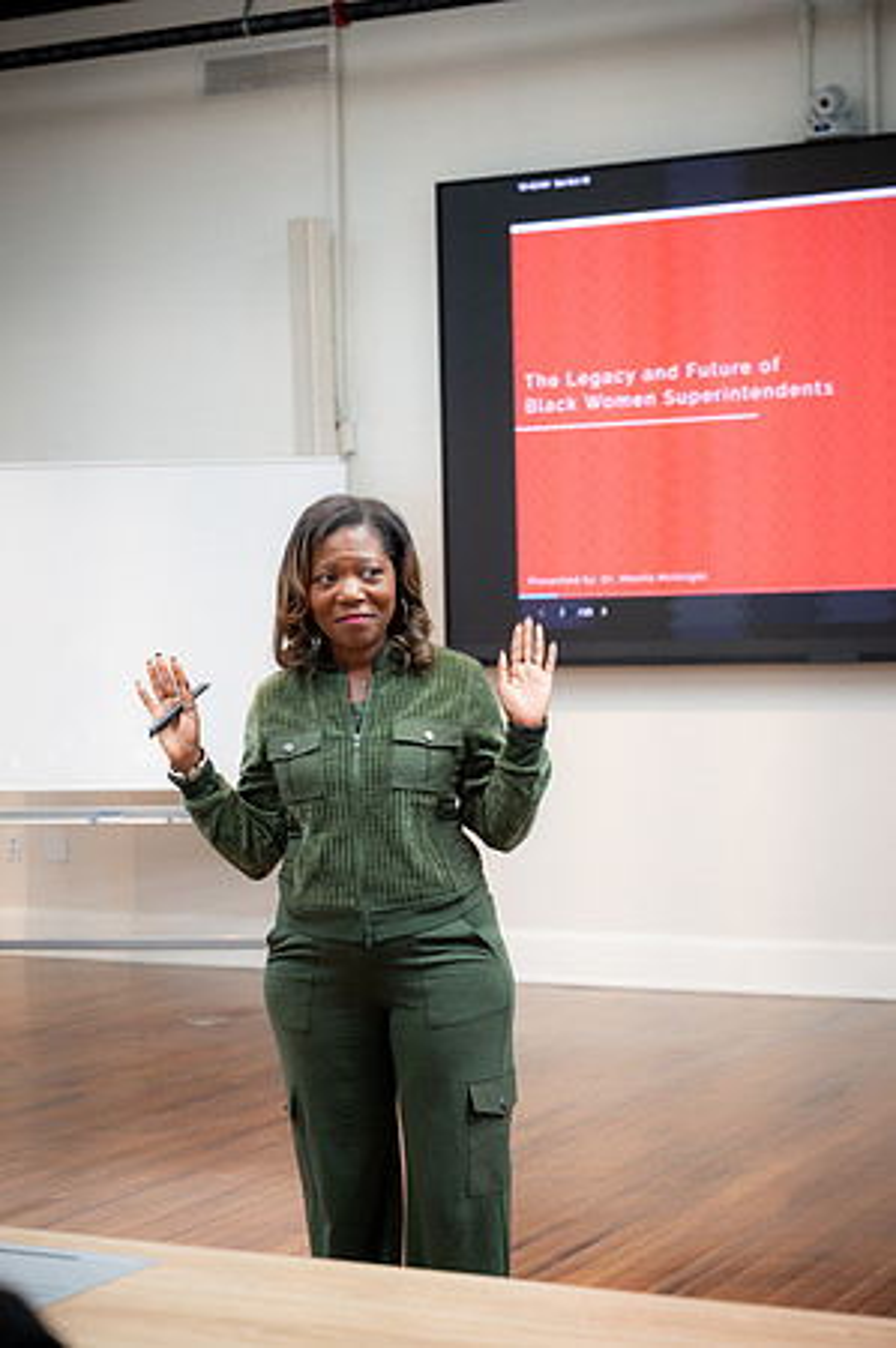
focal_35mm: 70
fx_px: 2619
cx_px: 448
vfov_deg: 28.9
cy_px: 674
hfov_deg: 19.4
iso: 1600
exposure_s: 1/250
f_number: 5
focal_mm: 70
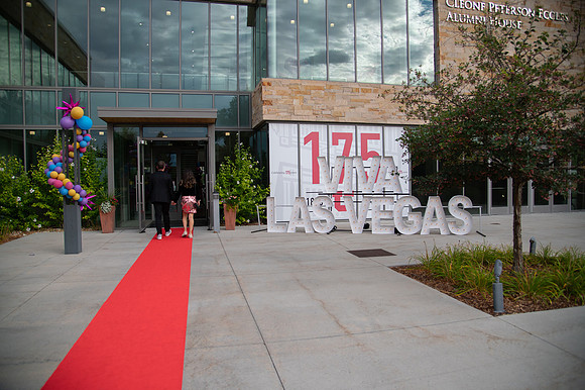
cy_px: 195
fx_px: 390
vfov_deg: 53.1
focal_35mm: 24
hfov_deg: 73.8
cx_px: 292
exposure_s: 1/2000
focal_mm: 24
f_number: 4
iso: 500
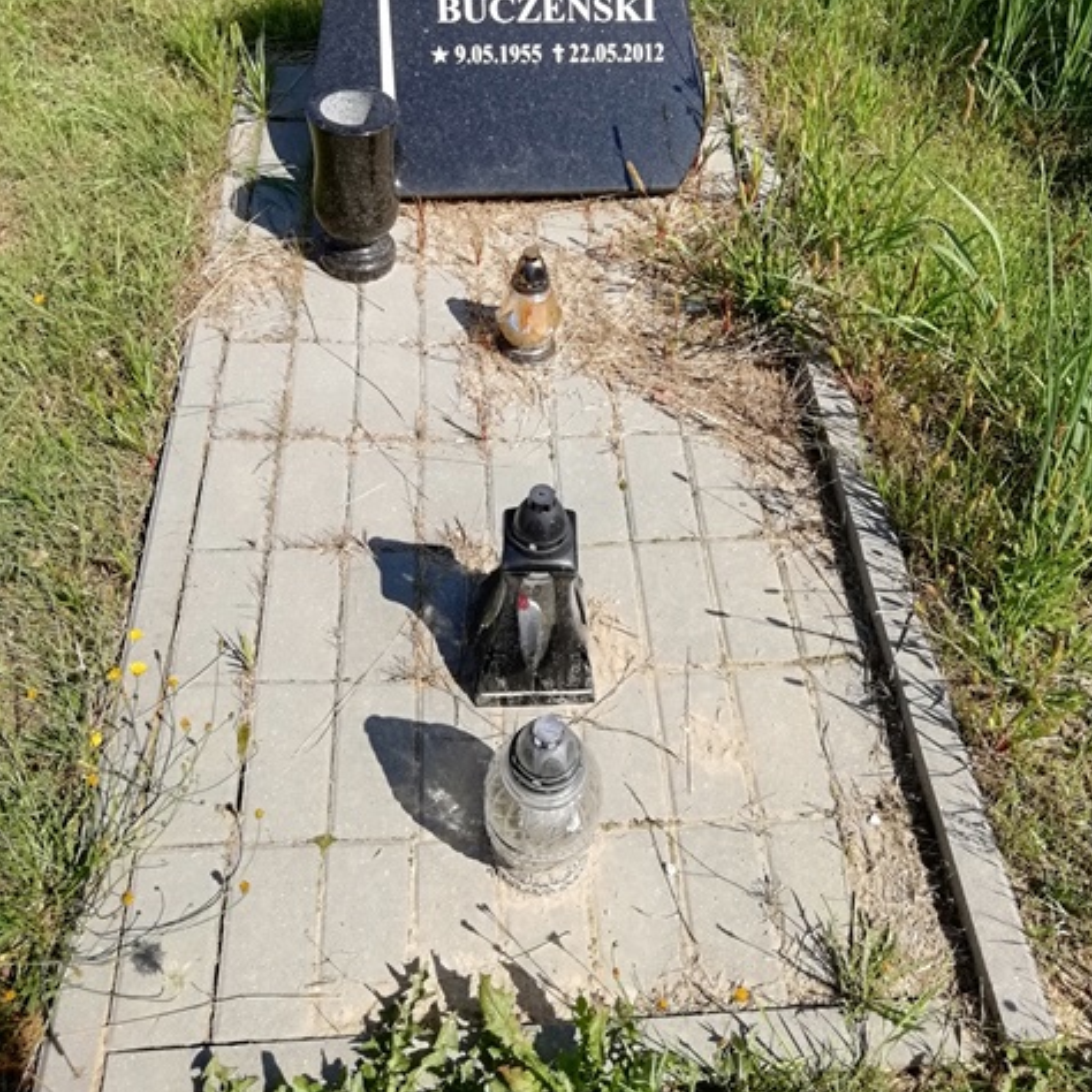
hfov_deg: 52.5
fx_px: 1106
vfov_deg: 52.2
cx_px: 551
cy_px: 440
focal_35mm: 31
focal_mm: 3.21
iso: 50
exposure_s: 1/1200
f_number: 2.2
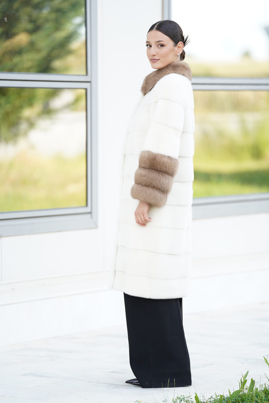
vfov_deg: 11.5
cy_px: 202
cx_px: 135
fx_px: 2006
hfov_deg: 7.7
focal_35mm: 179
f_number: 2.8
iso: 200
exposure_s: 1/250
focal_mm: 178
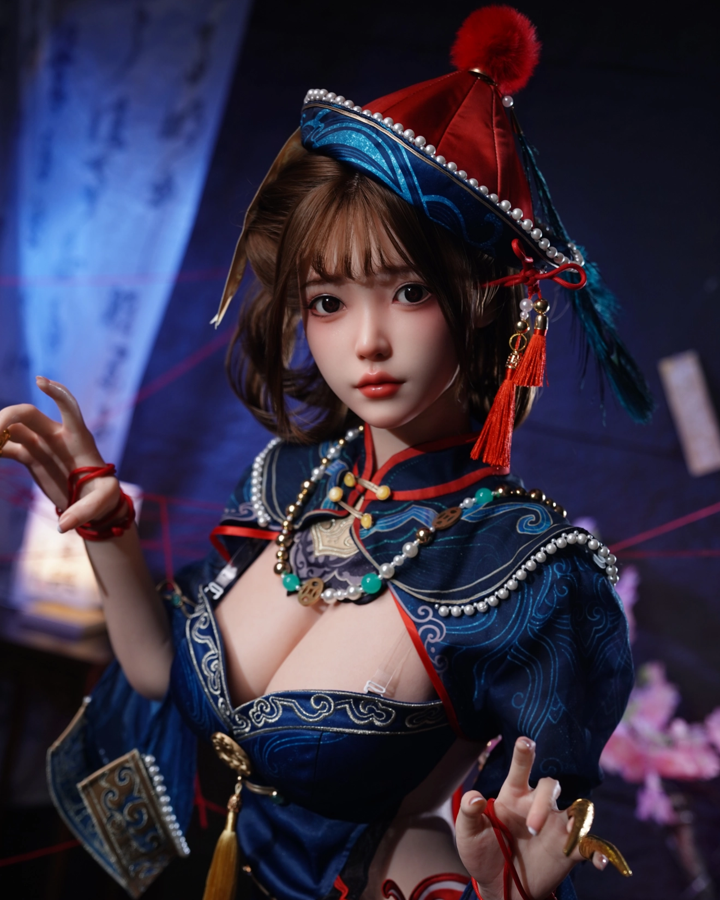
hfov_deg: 26.2
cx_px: 359
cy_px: 523
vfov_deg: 32.4
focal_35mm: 58
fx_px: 1545
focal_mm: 51
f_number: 3.2
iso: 320
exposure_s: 1/100
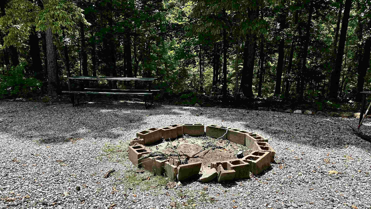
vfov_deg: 42.6
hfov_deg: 69.9
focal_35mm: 27
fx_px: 266
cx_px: 186
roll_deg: -0.5
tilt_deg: -14.6
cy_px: 130
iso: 80
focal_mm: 6.86
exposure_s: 1/3472
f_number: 1.78
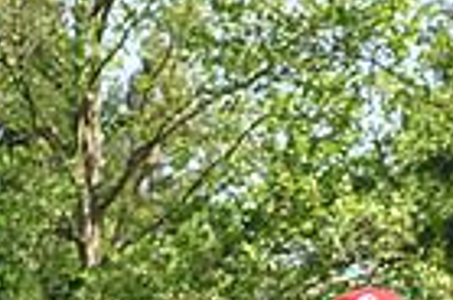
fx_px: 4193
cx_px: 691
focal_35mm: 334
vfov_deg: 4.1
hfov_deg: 6.1
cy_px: 532
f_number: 8
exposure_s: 1/250
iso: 200
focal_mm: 80
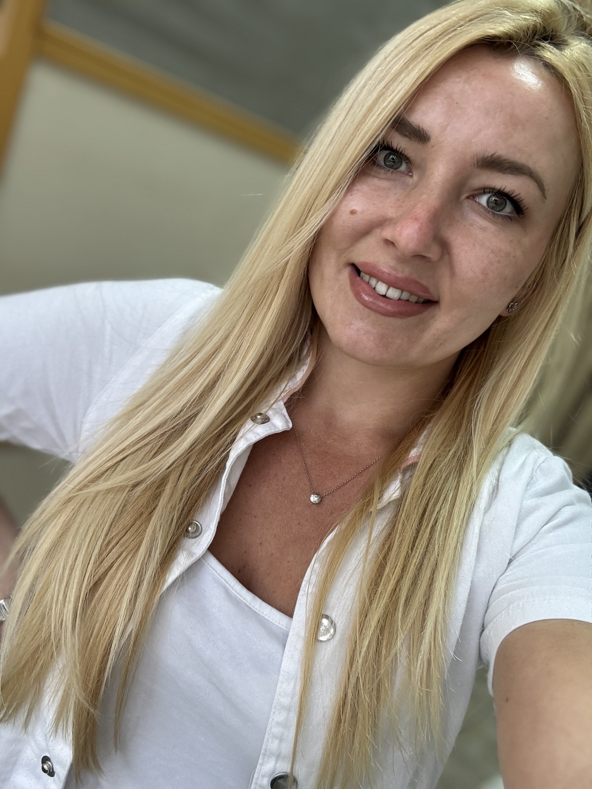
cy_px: 394
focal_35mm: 30
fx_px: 684
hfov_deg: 46.8
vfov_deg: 60.0
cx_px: 296
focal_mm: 2.69
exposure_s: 1/50
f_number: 1.9
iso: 125
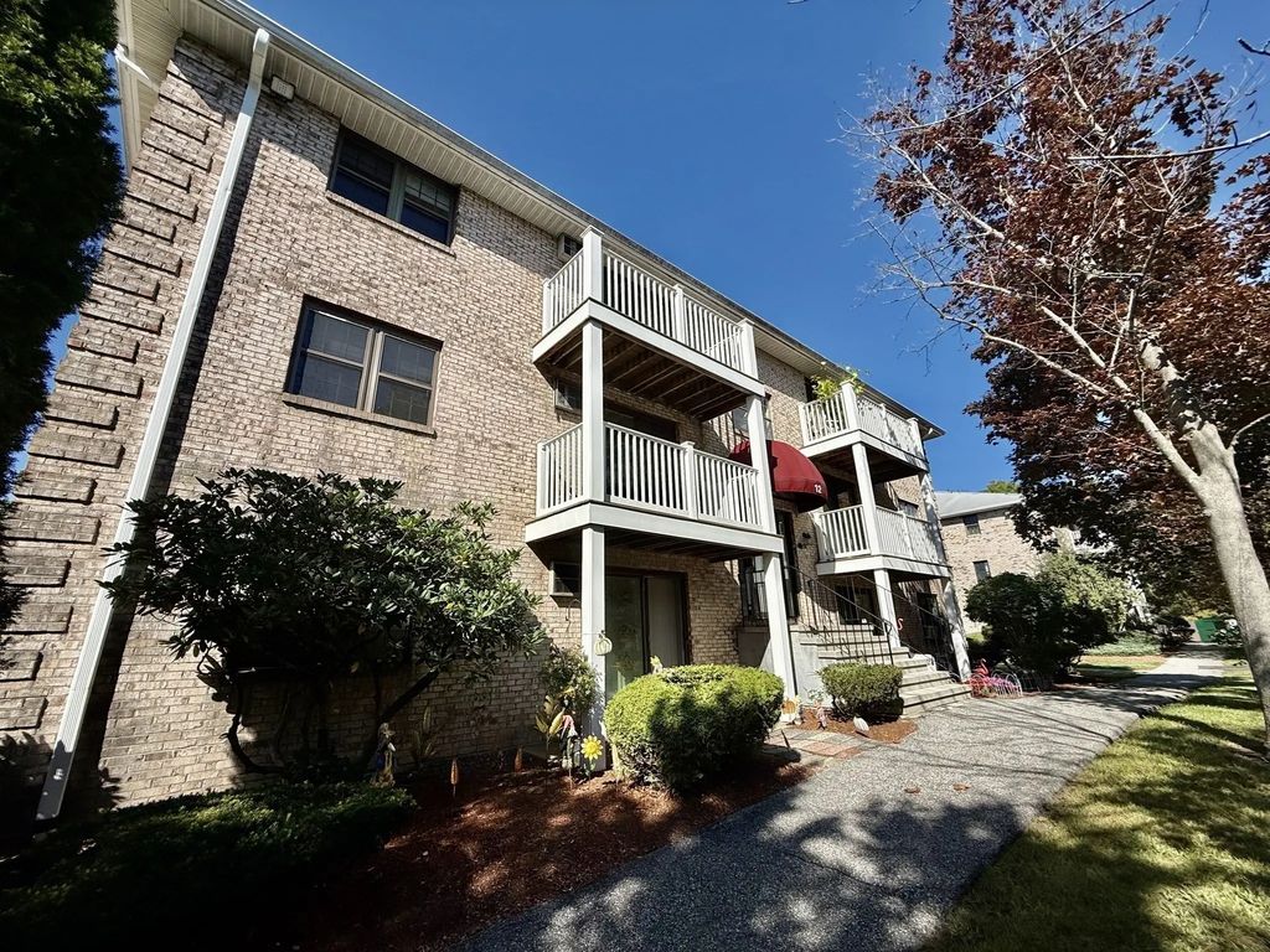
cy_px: 476
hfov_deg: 102.1
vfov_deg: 85.7
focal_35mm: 14
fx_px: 514
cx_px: 635
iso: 50
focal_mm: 2.22
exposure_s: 1/2841
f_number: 2.2
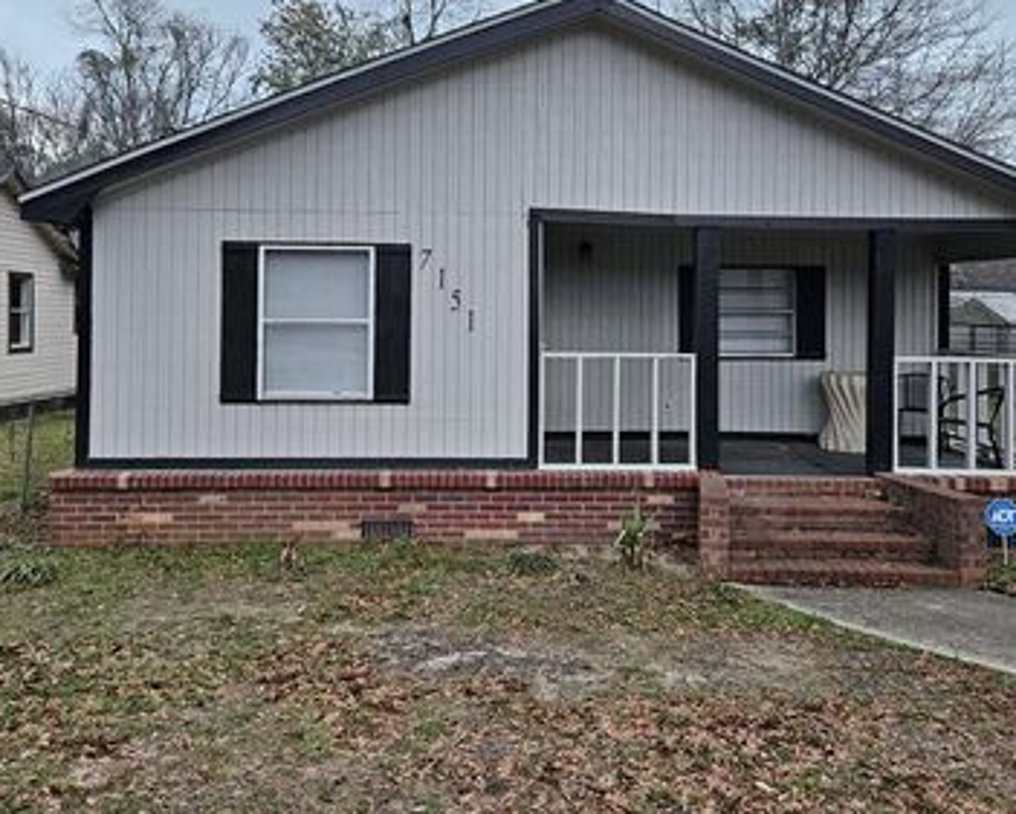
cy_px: 303
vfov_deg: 45.4
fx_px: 962
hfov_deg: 55.6
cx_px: 544
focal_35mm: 32
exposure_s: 1/190
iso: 250
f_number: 1.8
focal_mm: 5.4
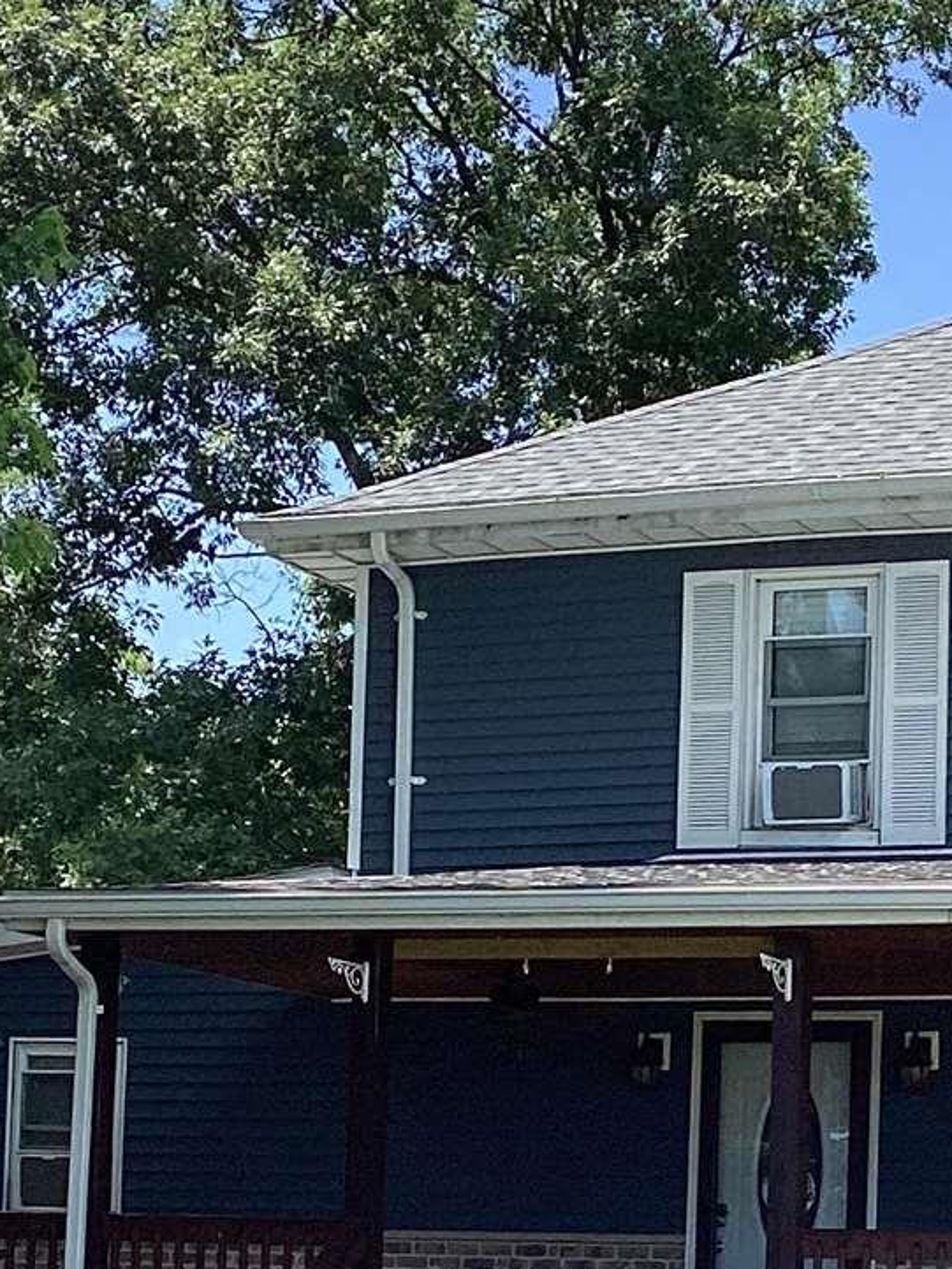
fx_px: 3629
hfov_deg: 14.9
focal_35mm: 99
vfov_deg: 19.5
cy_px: 1098
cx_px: 697
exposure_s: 1/1045
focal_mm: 3.3
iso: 25
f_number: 2.4
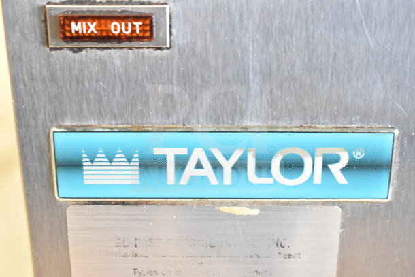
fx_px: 657
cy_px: 138
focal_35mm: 57
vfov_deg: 23.8
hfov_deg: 35.0
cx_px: 208
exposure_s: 1/60
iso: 6400
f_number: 4.8
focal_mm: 38
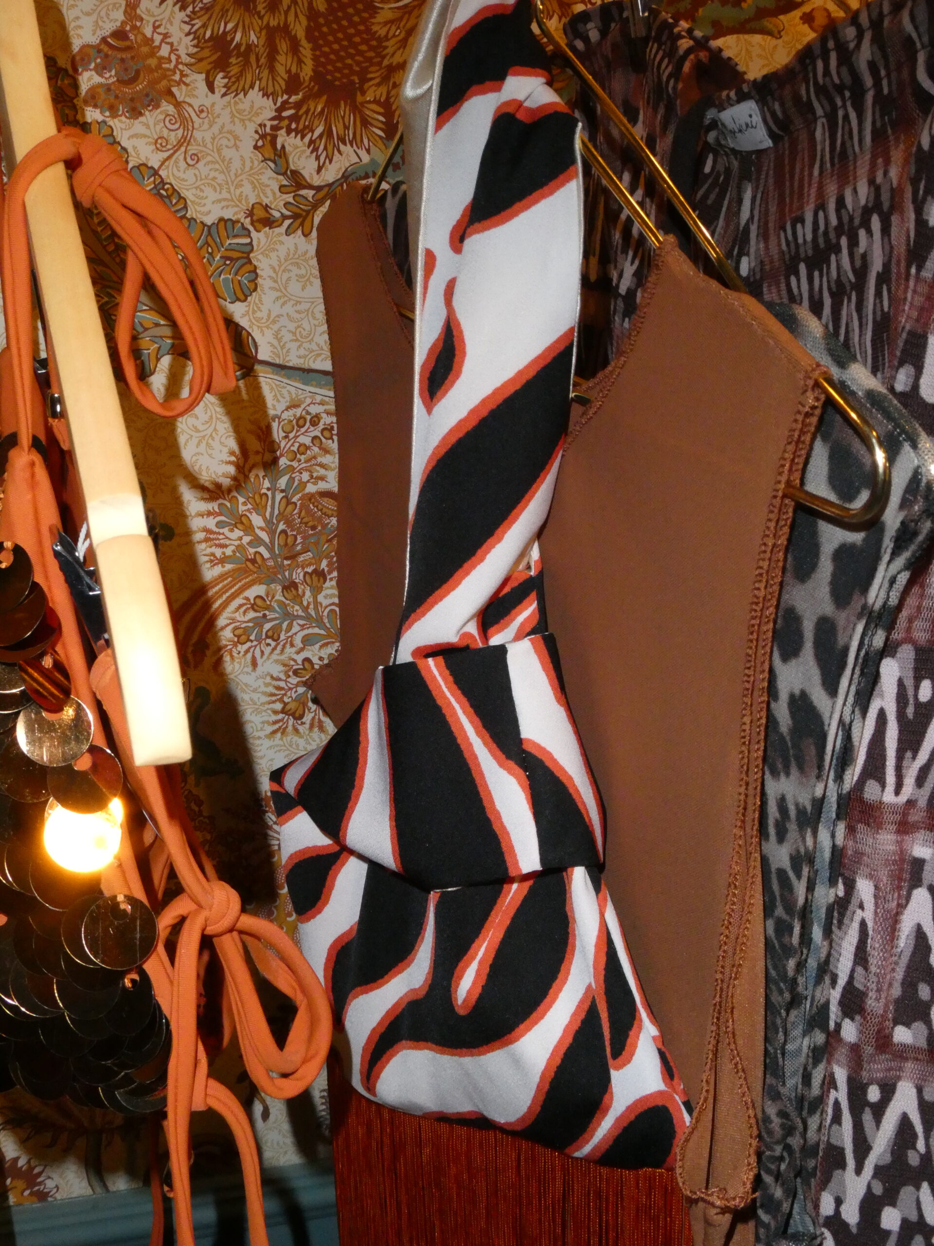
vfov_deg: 46.8
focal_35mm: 40
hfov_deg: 36.0
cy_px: 623
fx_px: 1439
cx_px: 467
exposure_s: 1/60
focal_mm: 7.2
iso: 800
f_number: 6.3
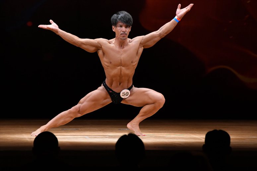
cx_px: 128
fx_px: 2141
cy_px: 86
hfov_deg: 6.9
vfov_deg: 4.6
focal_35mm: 300
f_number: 5.6
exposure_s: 1/400
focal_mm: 200
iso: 3200
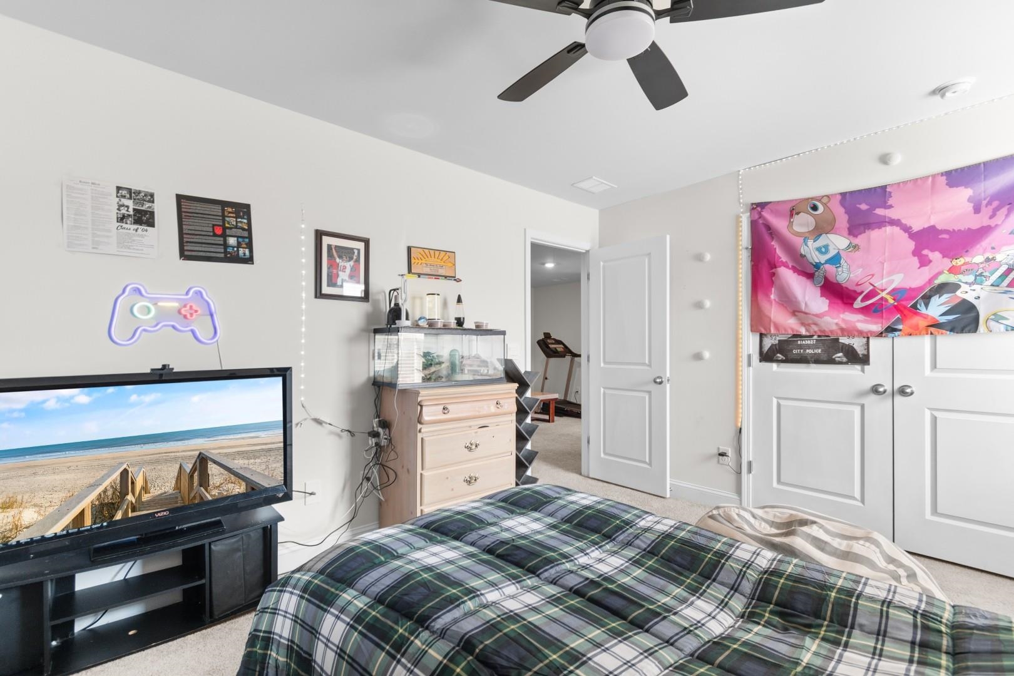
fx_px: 422
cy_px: 338
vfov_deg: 77.3
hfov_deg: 100.4
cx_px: 507
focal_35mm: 15
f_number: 4.5
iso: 100
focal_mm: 10
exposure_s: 1/3
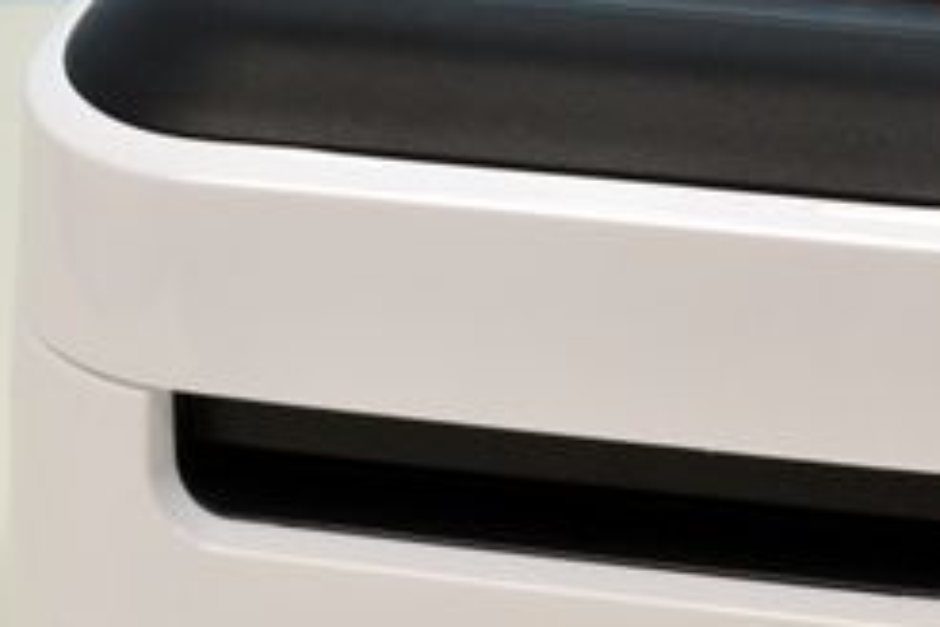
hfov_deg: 8.1
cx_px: 455
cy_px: 76
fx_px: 6606
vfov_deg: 5.4
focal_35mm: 253
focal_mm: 46
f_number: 10
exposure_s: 1/25
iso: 800
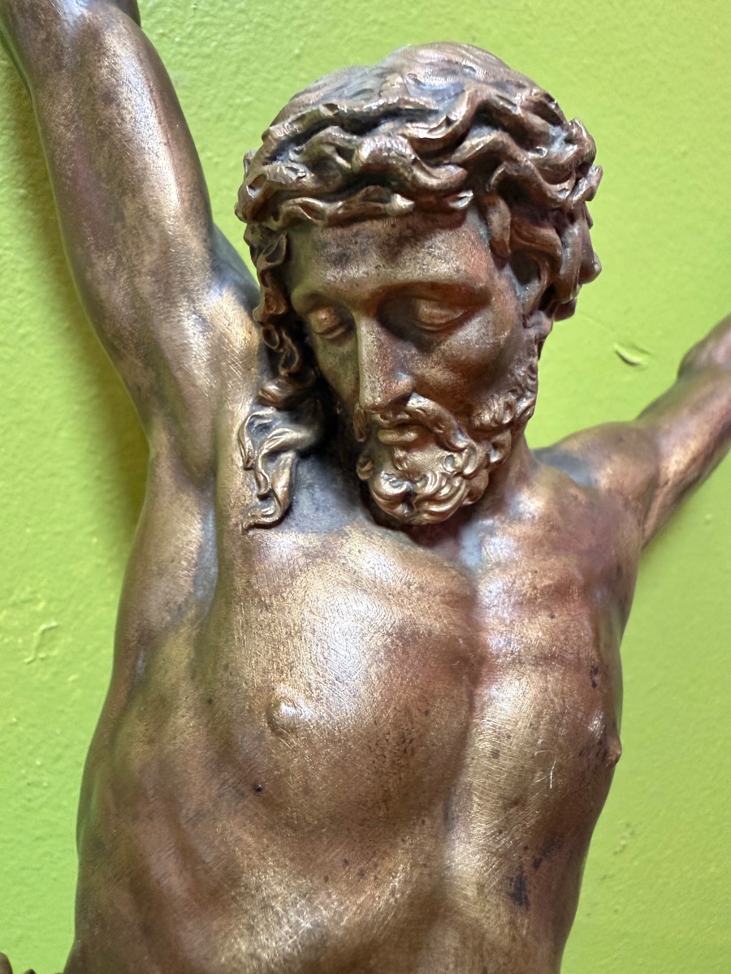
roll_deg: -24.0
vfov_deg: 71.6
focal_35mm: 24
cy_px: 487
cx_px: 366
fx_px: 676
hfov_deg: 56.8
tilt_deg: +2.3
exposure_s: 1/60
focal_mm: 2.22
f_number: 2.2
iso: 640
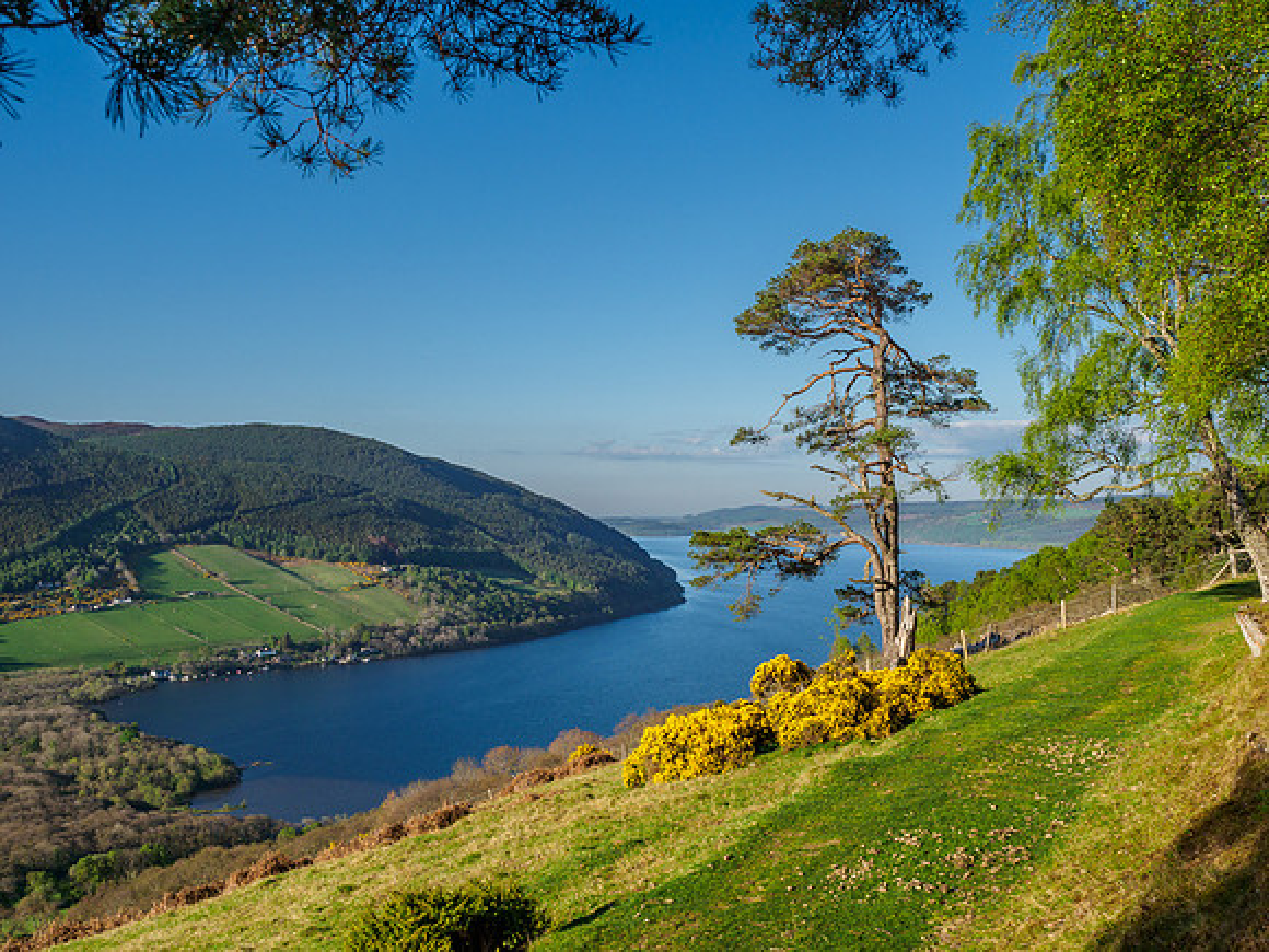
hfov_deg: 46.8
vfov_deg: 36.0
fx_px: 1466
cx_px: 634
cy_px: 476
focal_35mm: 40
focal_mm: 20
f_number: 7.1
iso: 200
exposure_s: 1/500
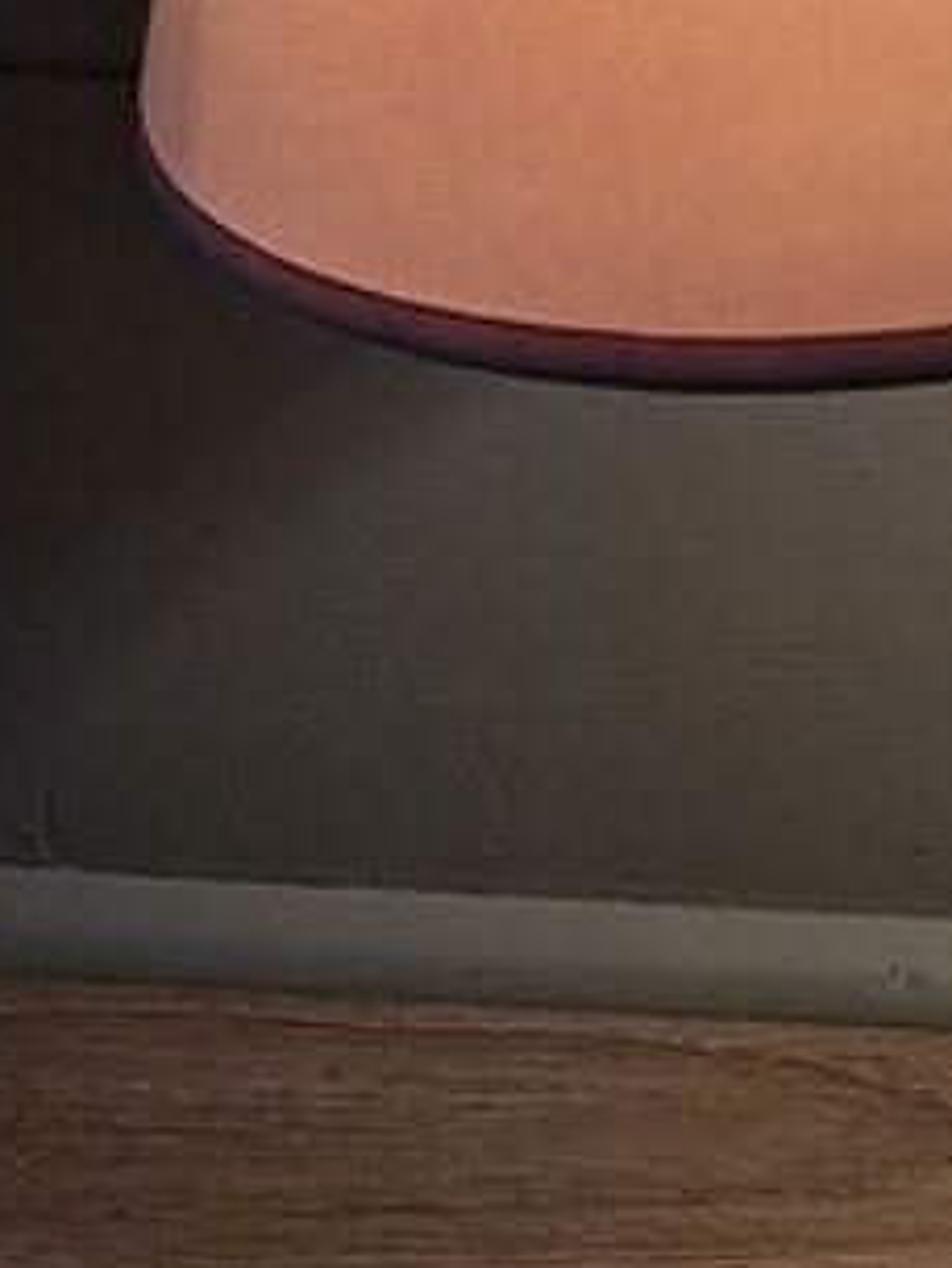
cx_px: 1696
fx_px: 4324
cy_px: 235
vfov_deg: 16.5
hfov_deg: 11.7
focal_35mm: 118
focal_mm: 4
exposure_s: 1/50
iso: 50
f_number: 1.8
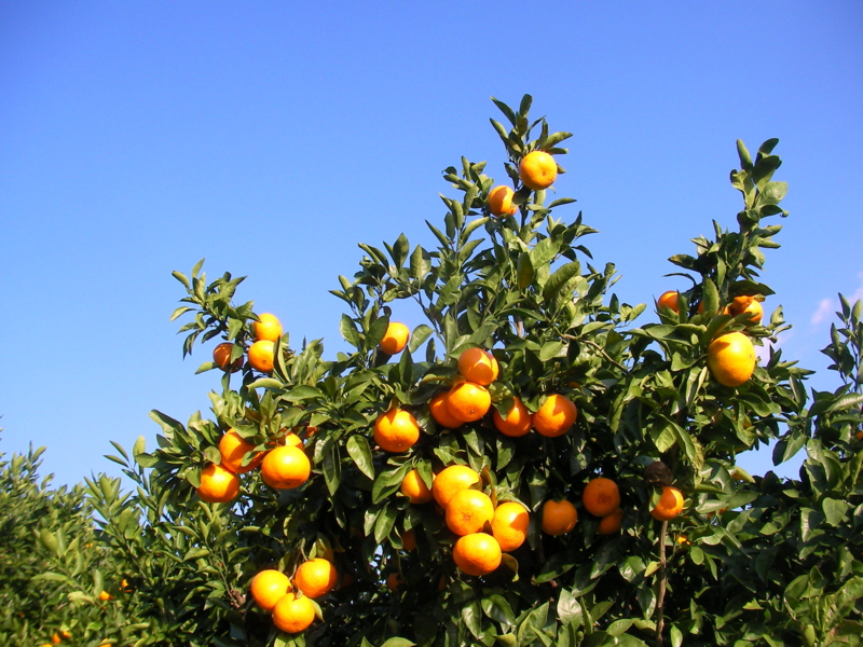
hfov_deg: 45.8
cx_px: 432
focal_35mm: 41
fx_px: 1022
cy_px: 324
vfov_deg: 35.1
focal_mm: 6.3
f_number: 4
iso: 50
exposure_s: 1/286
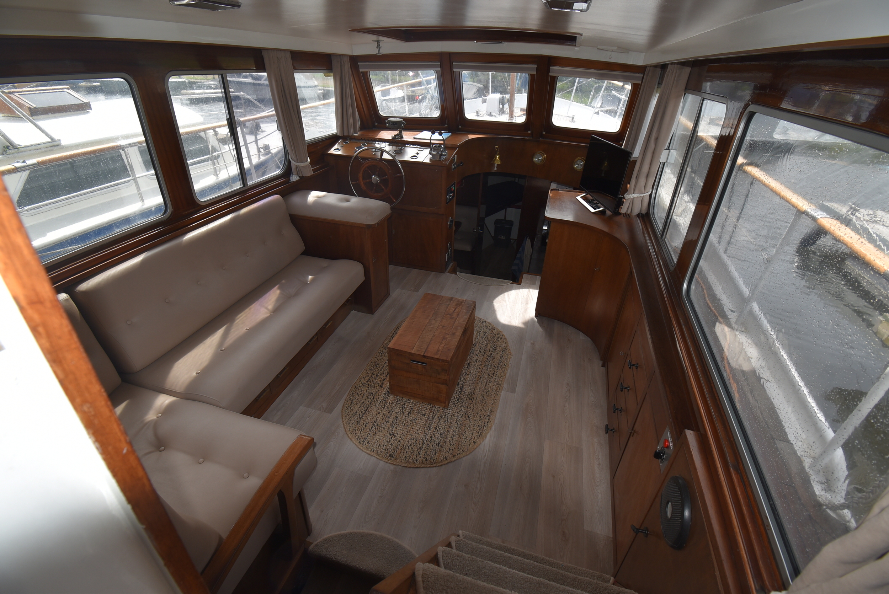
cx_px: 444
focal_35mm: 15
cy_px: 297
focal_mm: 10
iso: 100
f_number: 6.3
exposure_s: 1/160
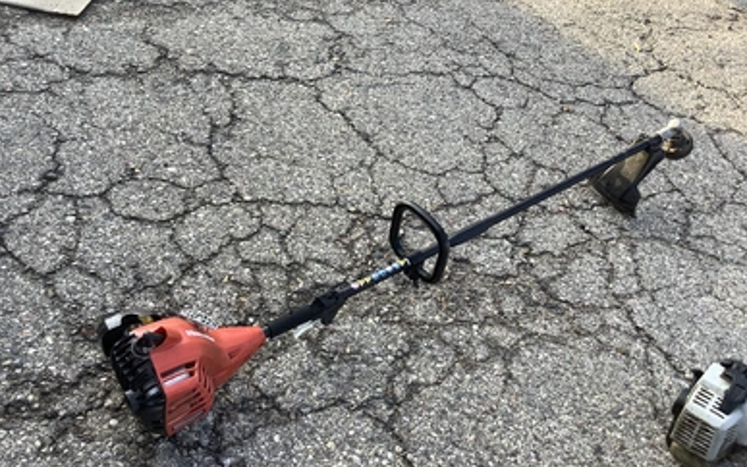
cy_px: 230
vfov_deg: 37.3
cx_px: 367
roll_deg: -13.1
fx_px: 692
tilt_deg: -40.9
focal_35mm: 34
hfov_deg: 56.7
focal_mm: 3.3
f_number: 2.4
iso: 25
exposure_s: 1/136
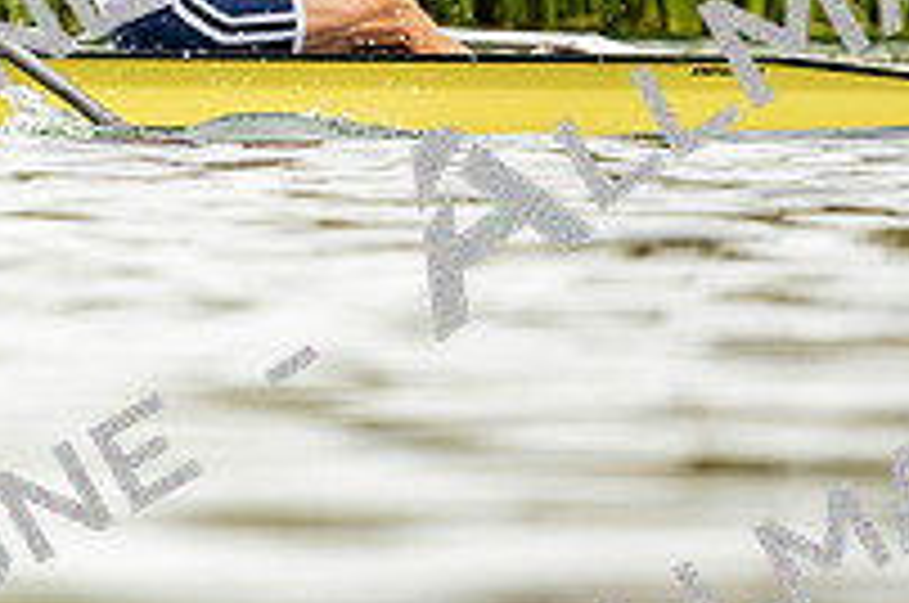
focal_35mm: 1727
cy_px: -88
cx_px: 27
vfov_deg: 0.8
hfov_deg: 1.2
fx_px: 43537
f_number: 6.3
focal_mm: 600
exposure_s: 1/2000
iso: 640
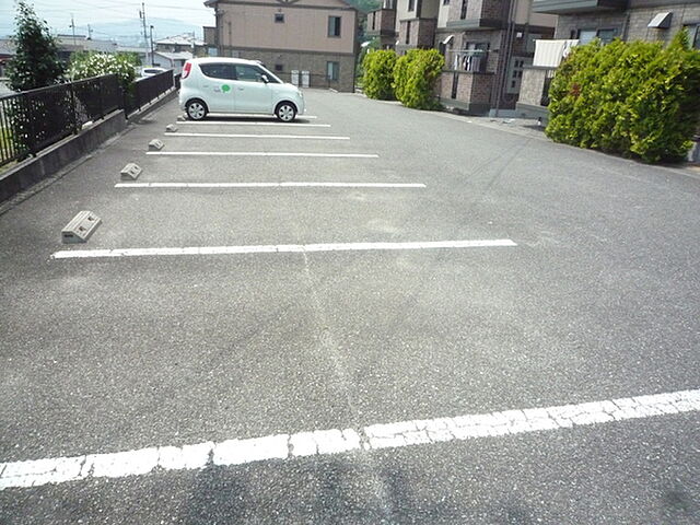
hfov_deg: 69.4
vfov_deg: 54.9
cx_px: 350
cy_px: 262
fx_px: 506
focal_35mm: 25
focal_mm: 4.4
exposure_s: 1/1000
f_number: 8
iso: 800
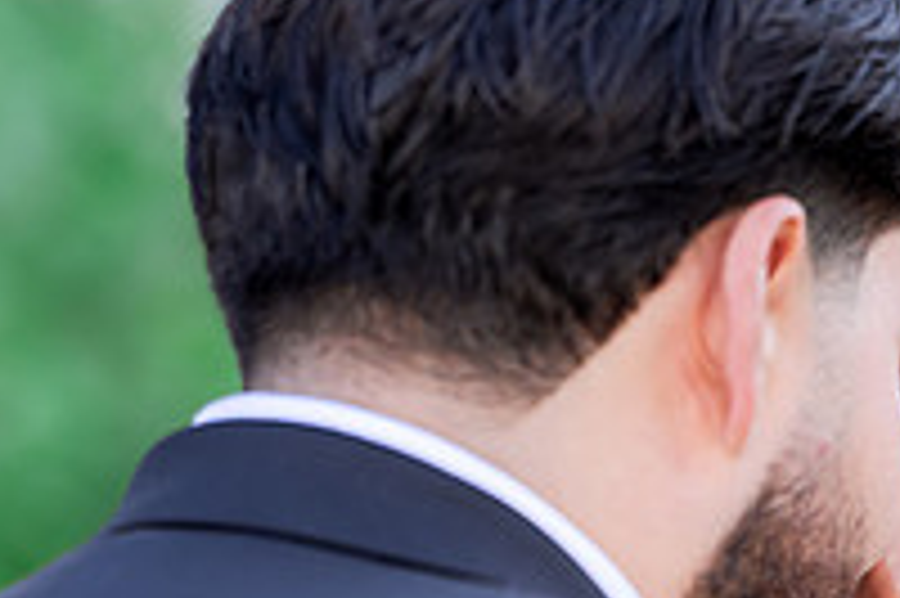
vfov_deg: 5.1
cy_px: 731
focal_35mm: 267
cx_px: 1116
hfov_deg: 7.6
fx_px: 6669
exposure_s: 1/1000
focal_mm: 92
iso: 200
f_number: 2.5
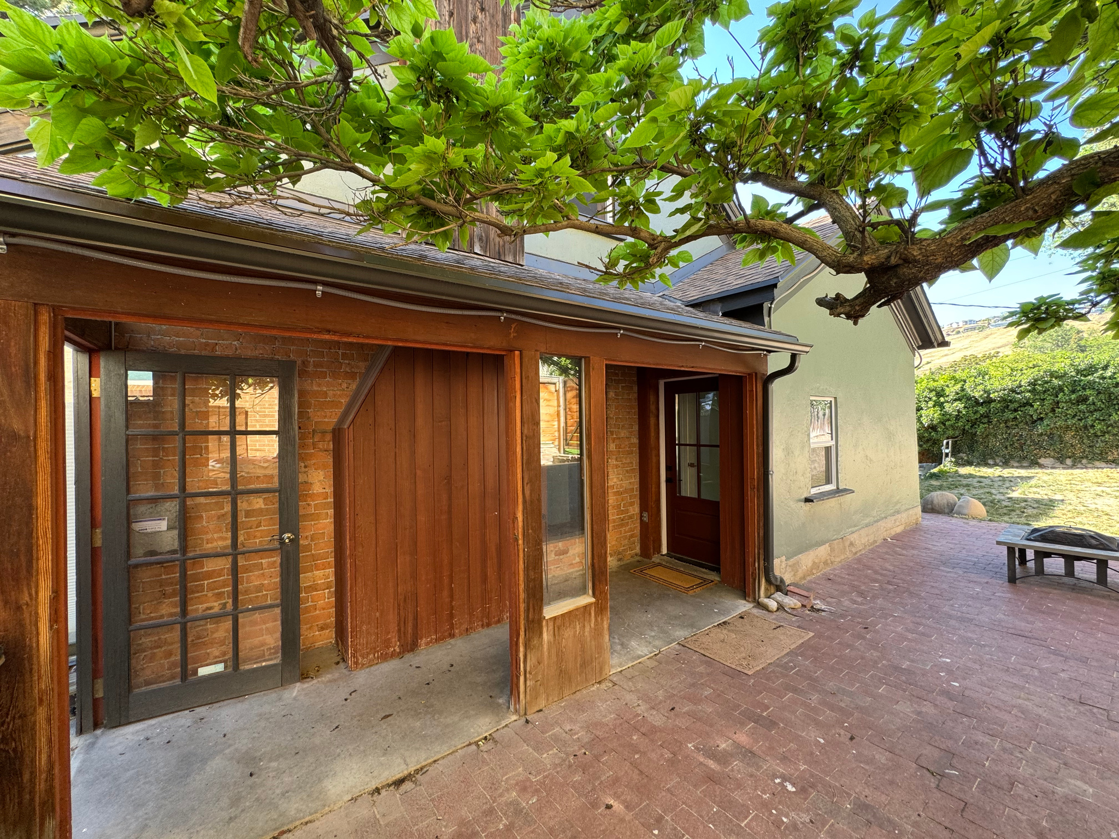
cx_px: 560
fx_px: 453
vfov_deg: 85.7
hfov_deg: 102.1
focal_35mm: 14
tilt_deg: +1.5
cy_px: 420
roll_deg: +1.2
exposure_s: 1/99
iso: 100
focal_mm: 2.22
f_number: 2.2
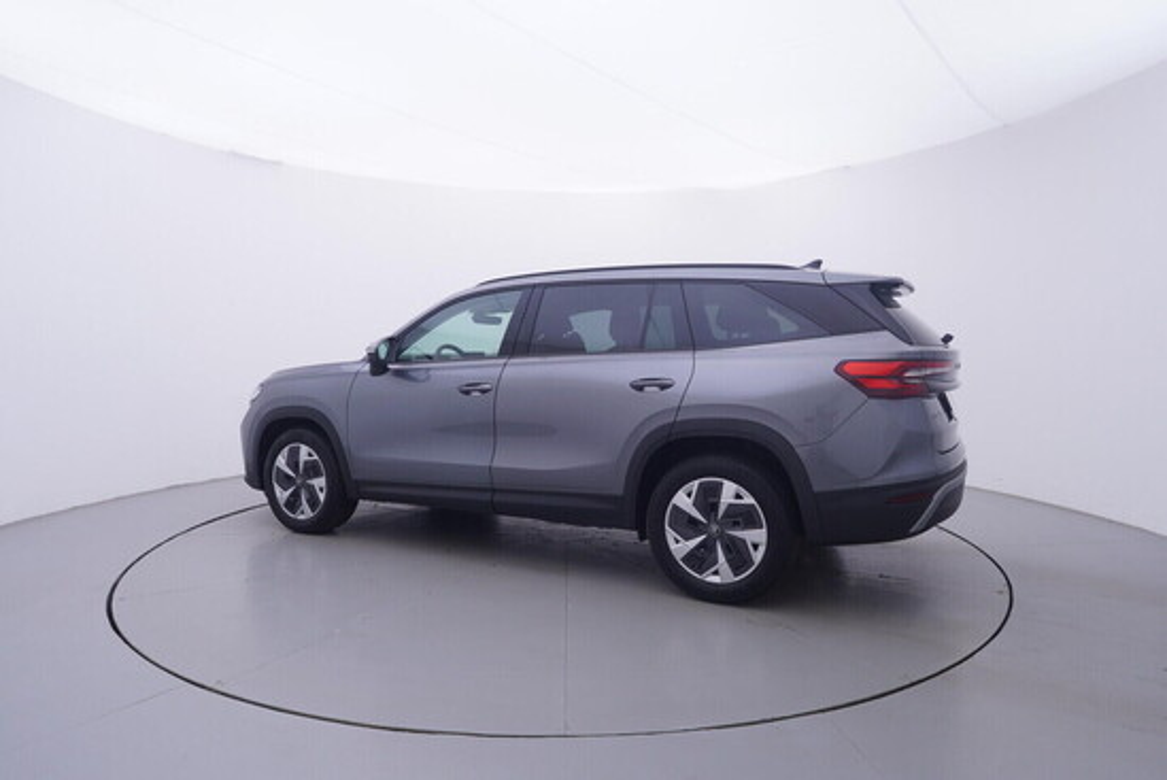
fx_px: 730
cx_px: 584
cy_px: 390
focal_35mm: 22
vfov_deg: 56.2
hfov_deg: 77.3
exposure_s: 1/80
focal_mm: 15
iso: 200
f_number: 5
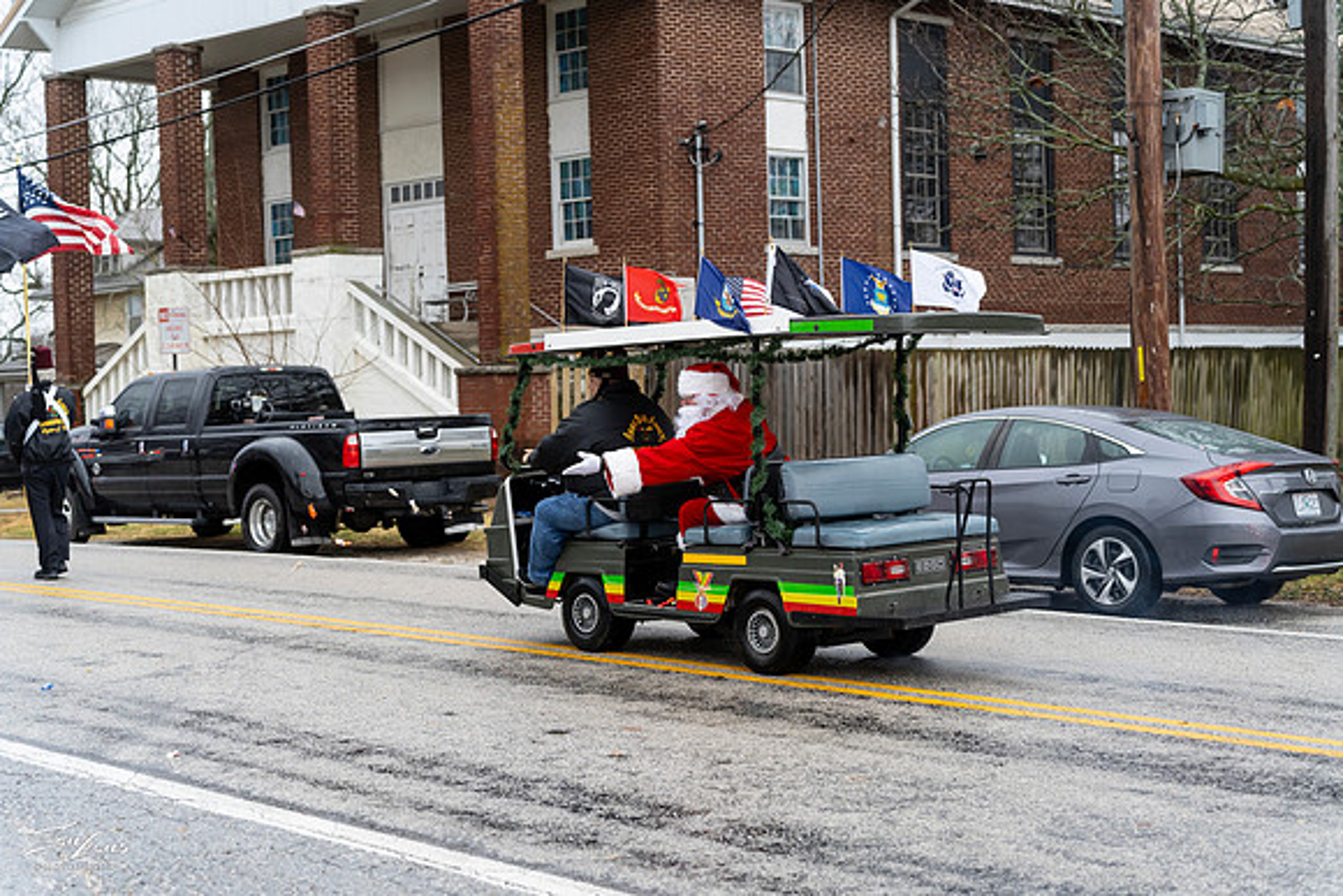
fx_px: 2015
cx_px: 672
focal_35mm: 54
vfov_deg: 25.1
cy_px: 448
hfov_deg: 36.9
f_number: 2.8
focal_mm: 54
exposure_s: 1/640
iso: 640
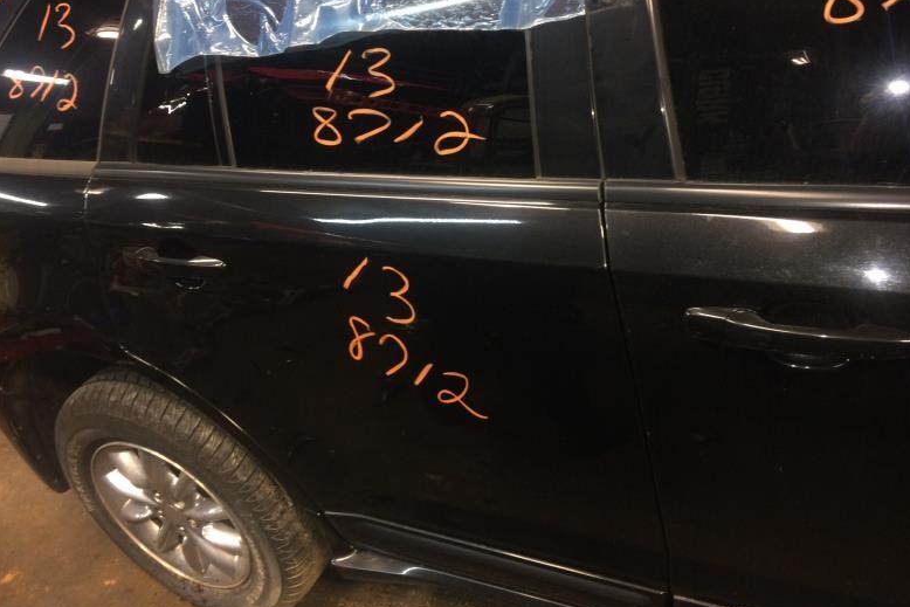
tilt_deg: -26.9
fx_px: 784
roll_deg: +14.2
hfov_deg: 60.3
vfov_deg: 42.3
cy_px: 271
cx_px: 466
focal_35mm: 31
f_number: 2.2
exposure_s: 1/20
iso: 125
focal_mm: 4.15
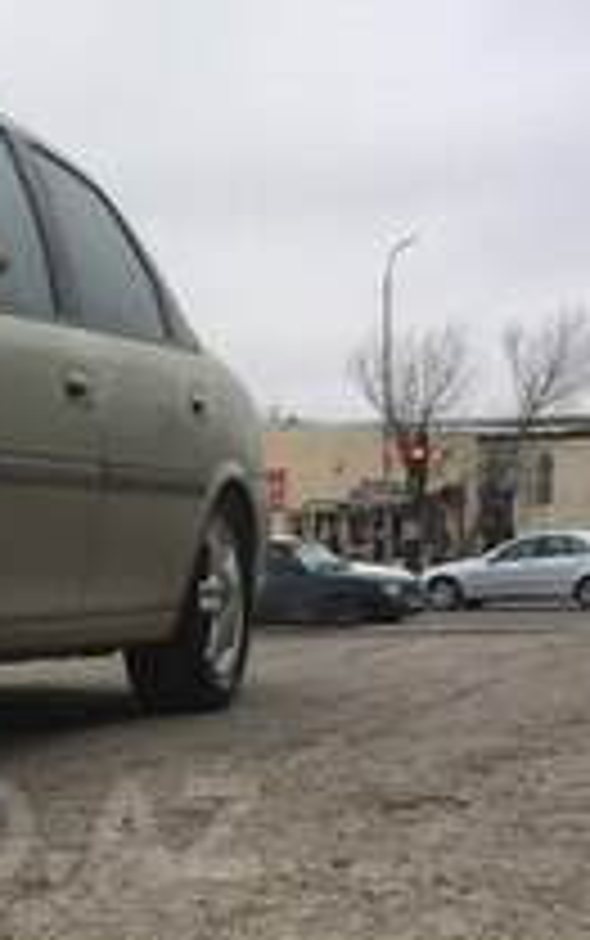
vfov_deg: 27.3
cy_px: 828
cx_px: -86
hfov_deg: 17.2
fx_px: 1874
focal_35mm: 73
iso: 32
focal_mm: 4.15
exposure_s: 1/466
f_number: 2.2
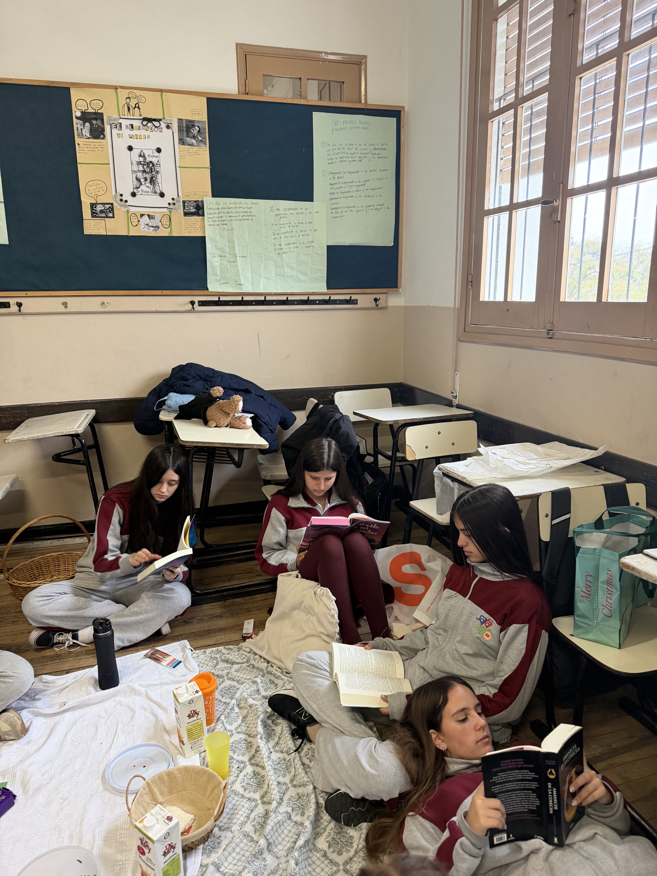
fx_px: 607
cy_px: 438
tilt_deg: -12.6
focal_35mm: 24
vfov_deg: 71.6
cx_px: 328
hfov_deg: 56.8
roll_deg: +1.5
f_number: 1.78
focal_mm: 6.76
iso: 250
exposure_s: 1/50
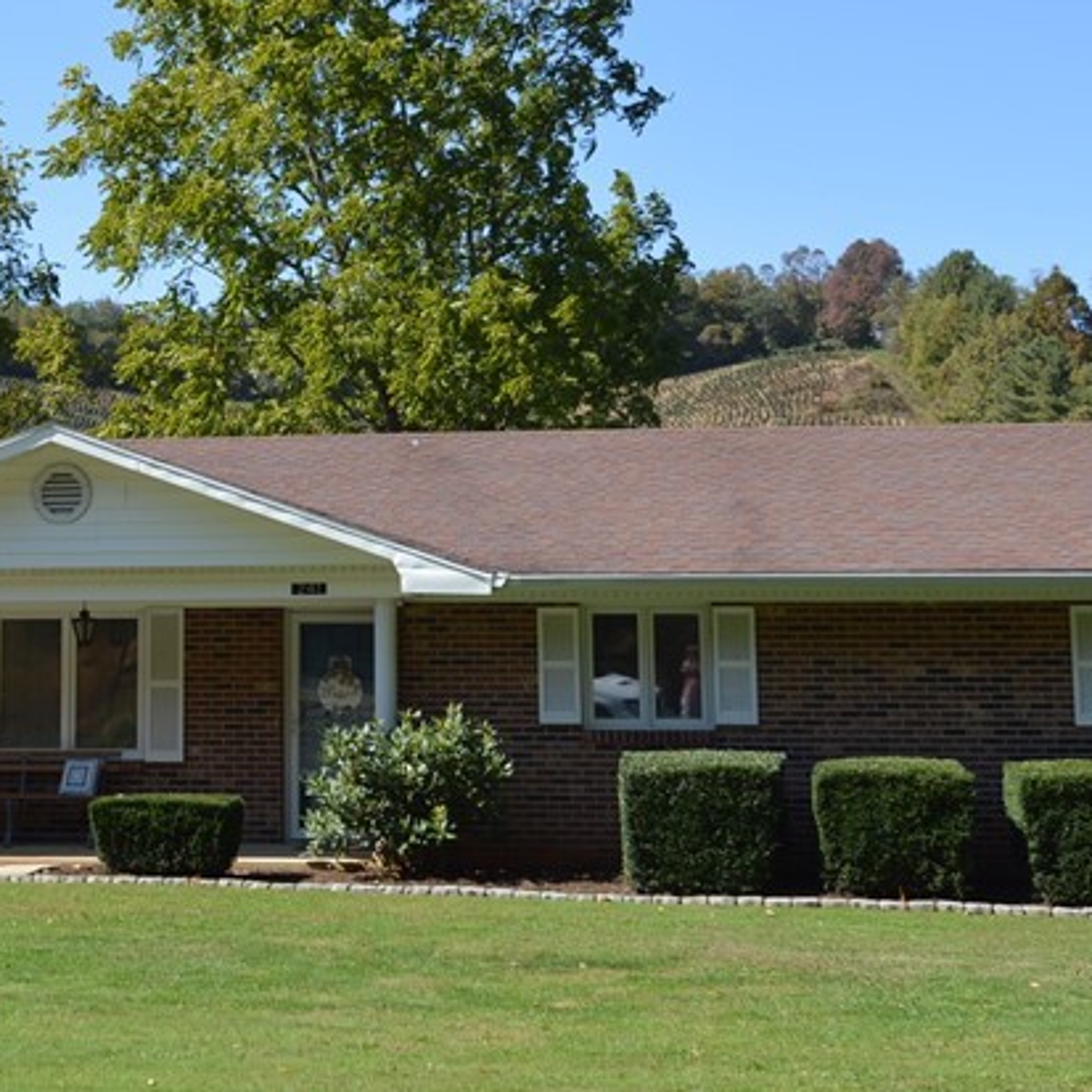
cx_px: 223
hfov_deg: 25.3
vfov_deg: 25.4
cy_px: 272
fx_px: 2391
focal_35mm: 67
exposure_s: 1/200
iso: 100
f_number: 7.1
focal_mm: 20
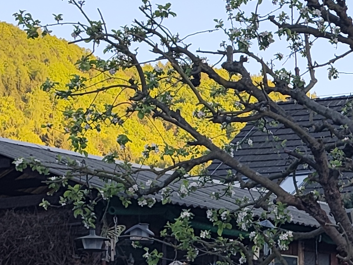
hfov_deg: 15.3
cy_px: 332
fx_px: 1234
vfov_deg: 11.9
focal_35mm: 121
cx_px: 502
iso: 50
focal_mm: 6.07
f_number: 1.7
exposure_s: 1/130
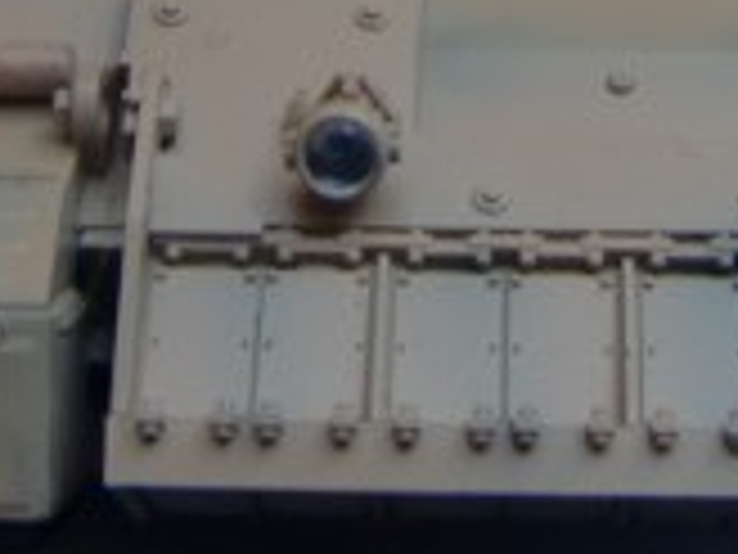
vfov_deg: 12.2
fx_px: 2494
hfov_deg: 16.8
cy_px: -221
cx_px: 513
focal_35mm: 117
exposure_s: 1/60
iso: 64
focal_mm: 4.3
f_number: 3.2
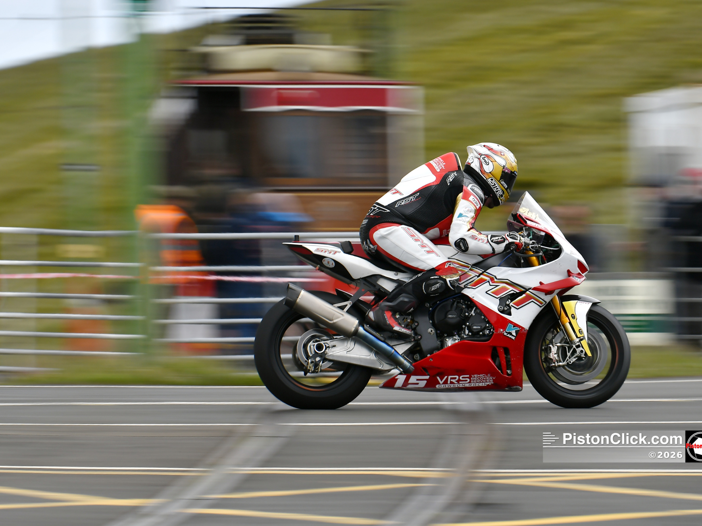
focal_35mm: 212
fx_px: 4298
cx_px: 321
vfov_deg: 7.0
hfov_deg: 9.3
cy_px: 264
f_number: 6.3
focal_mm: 130
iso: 100
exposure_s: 1/200
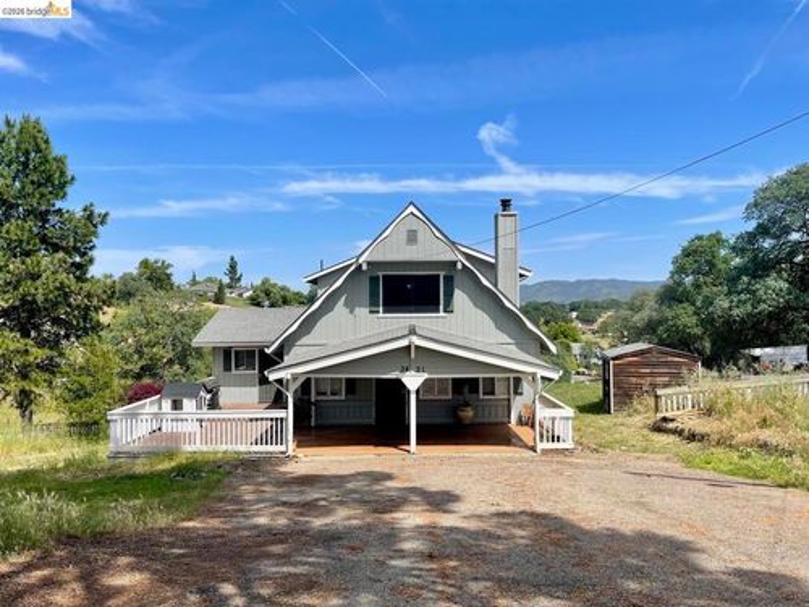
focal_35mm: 25
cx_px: 404
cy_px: 304
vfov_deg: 54.9
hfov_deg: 69.4
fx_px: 584
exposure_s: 1/3788
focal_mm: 5.1
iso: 32
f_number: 1.6
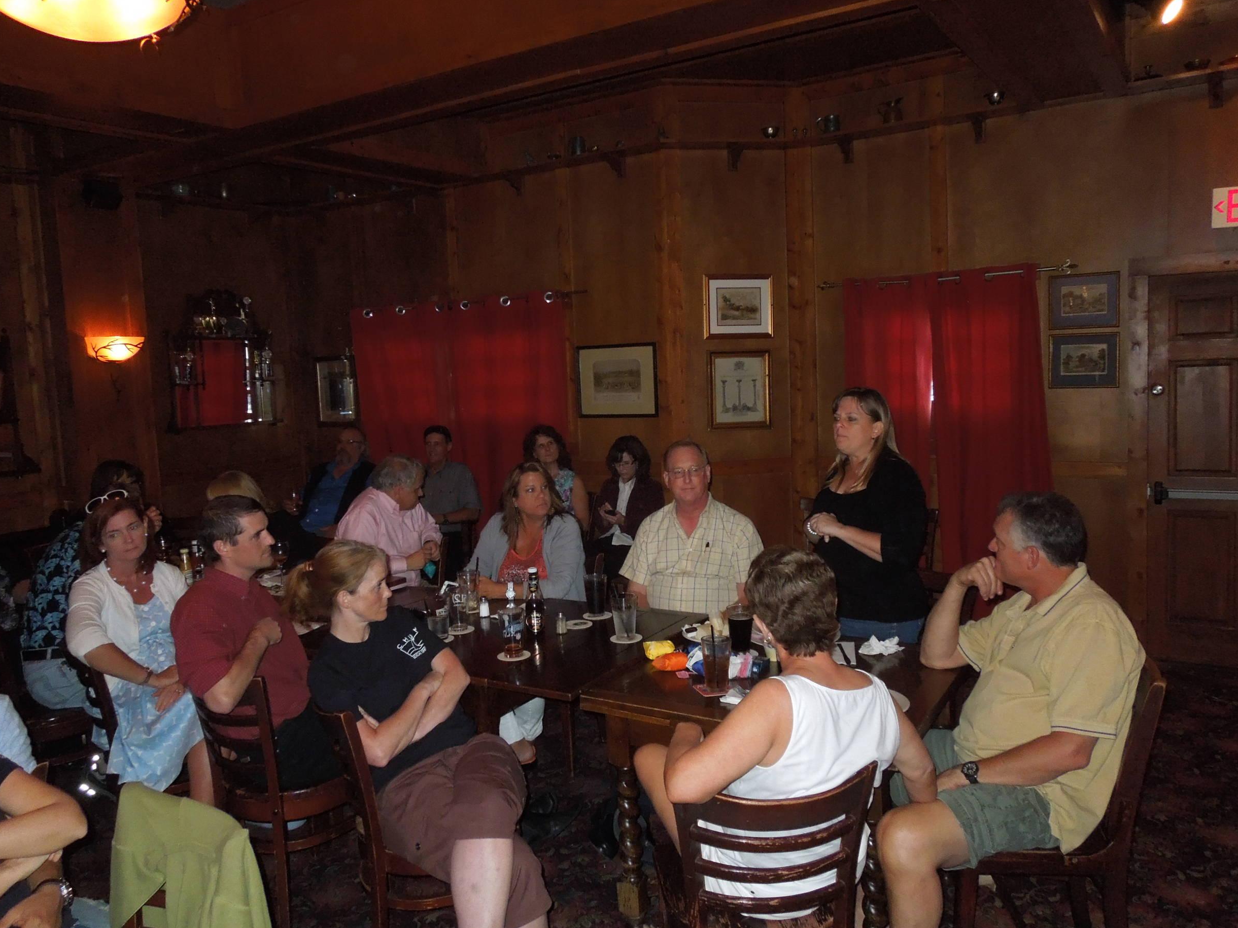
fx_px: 930
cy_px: 447
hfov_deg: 67.3
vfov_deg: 53.1
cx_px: 604
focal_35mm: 26
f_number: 3.3
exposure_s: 1/30
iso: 640
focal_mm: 4.5
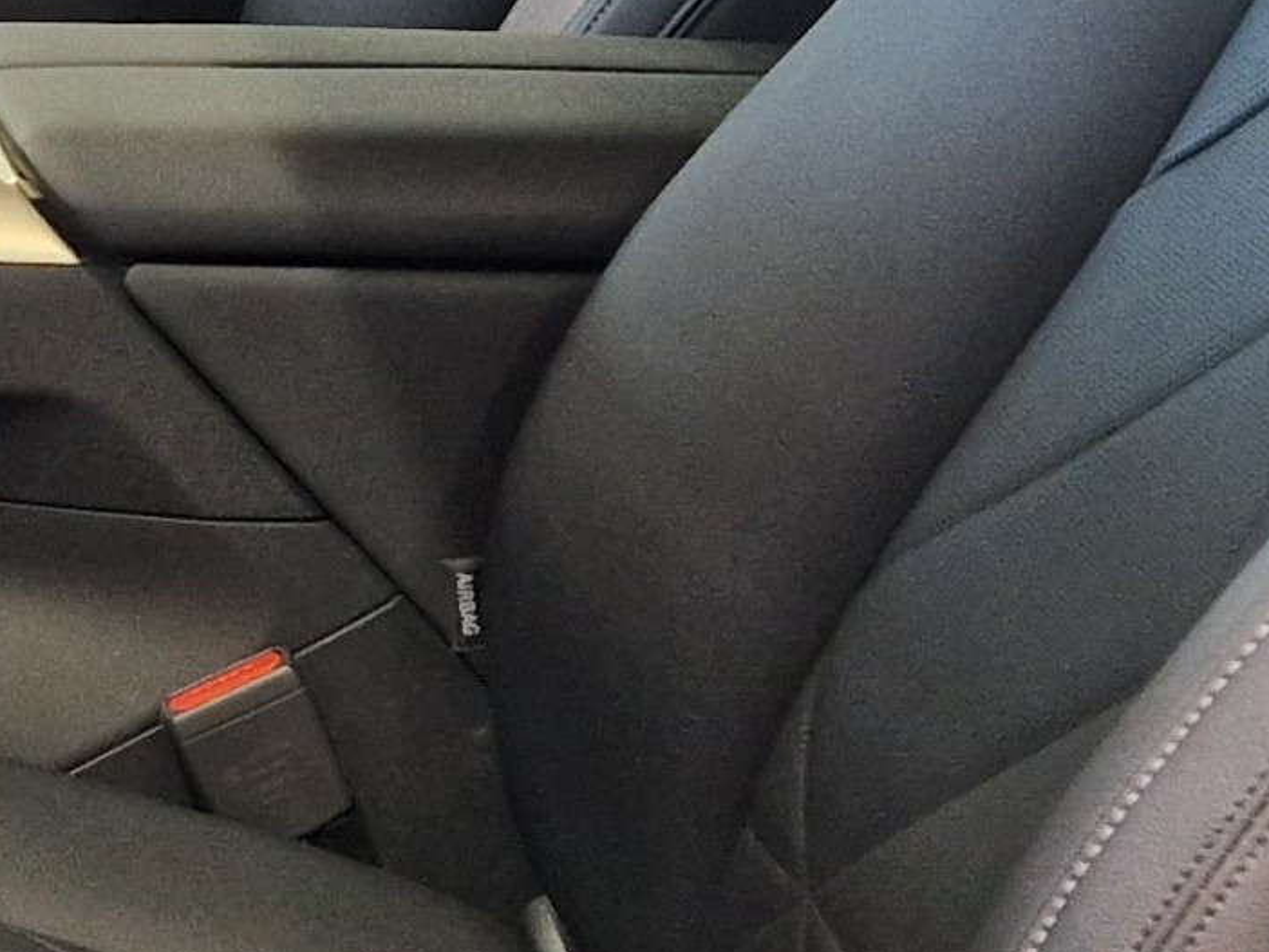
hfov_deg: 14.4
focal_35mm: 131
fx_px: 4804
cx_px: -365
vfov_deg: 11.3
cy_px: 132
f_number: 1.8
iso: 200
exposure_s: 1/100
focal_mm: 5.4
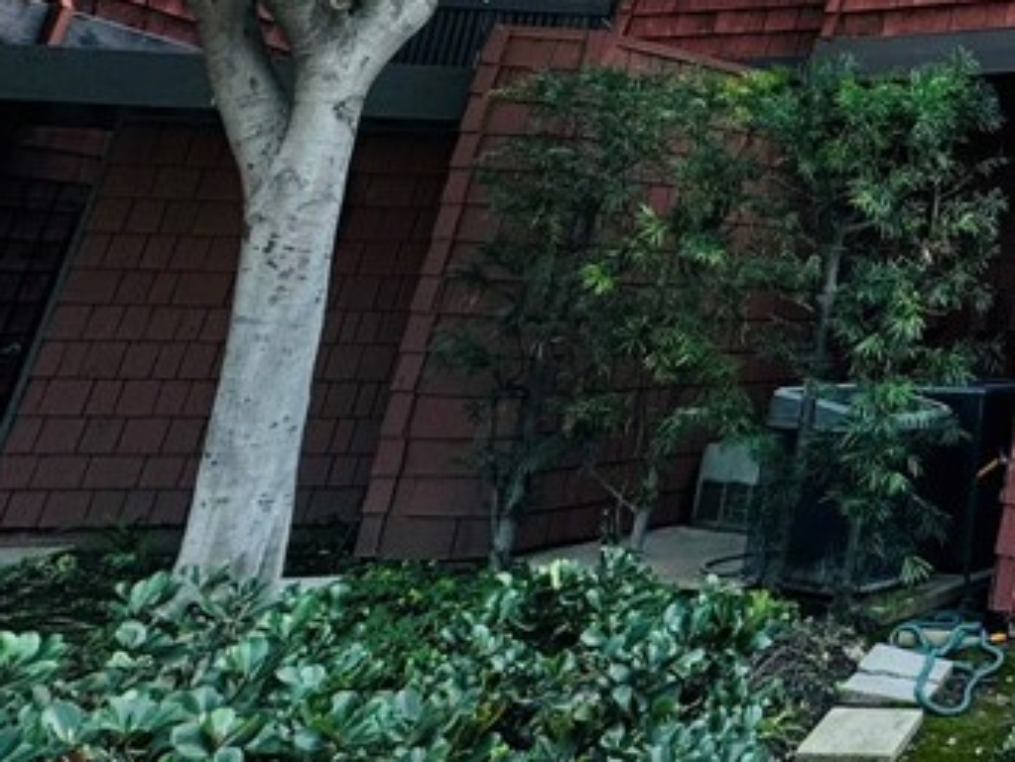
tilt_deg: +20.8
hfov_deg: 32.6
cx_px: 1342
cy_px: -149
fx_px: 1232
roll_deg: -0.9
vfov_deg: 29.6
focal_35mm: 42
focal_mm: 2.22
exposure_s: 1/283
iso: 40
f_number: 2.2
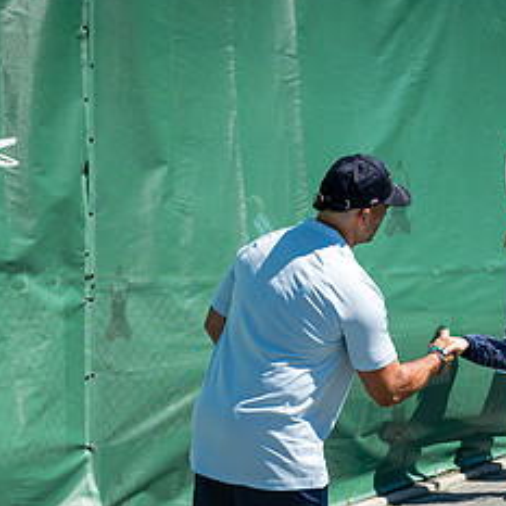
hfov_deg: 21.0
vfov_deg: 21.6
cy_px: 341
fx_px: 1323
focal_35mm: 80
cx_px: 489
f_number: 3.5
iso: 200
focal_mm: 29
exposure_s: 1/1250
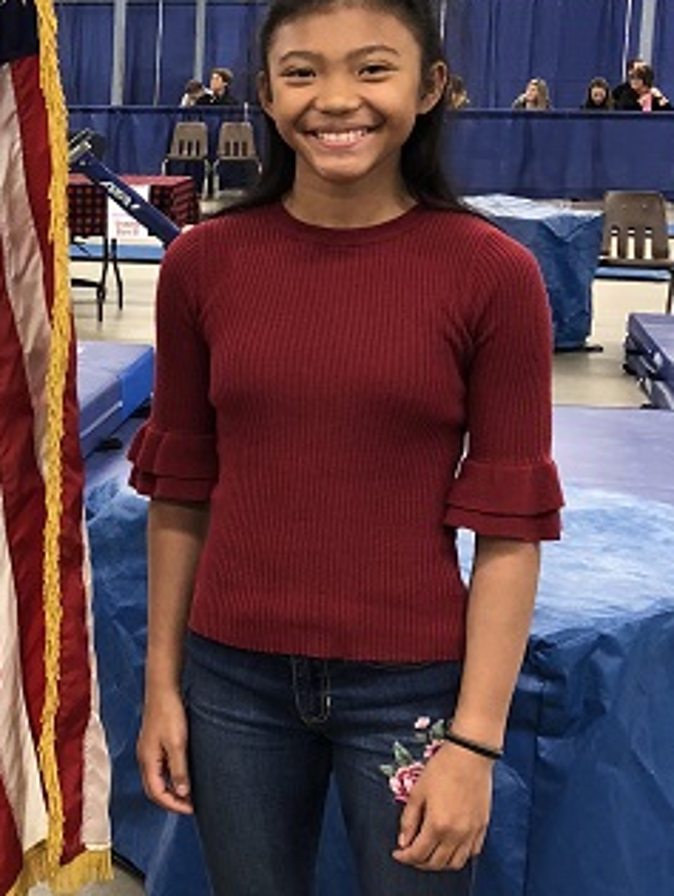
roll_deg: +0.5
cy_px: 398
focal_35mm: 71
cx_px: -91
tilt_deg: -10.3
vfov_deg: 27.4
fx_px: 1840
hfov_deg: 19.7
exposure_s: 1/15
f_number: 1.8
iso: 50
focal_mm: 3.99
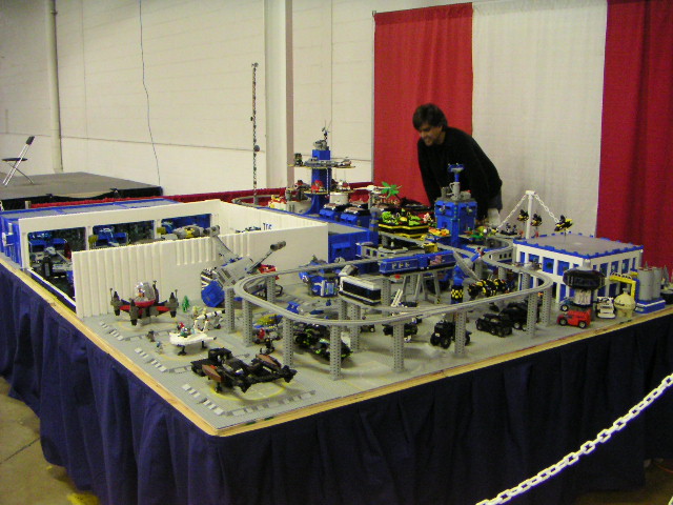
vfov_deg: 38.7
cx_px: 336
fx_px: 719
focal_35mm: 37
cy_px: 252
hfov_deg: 50.1
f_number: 2.8
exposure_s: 1/45
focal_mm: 4.8
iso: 400
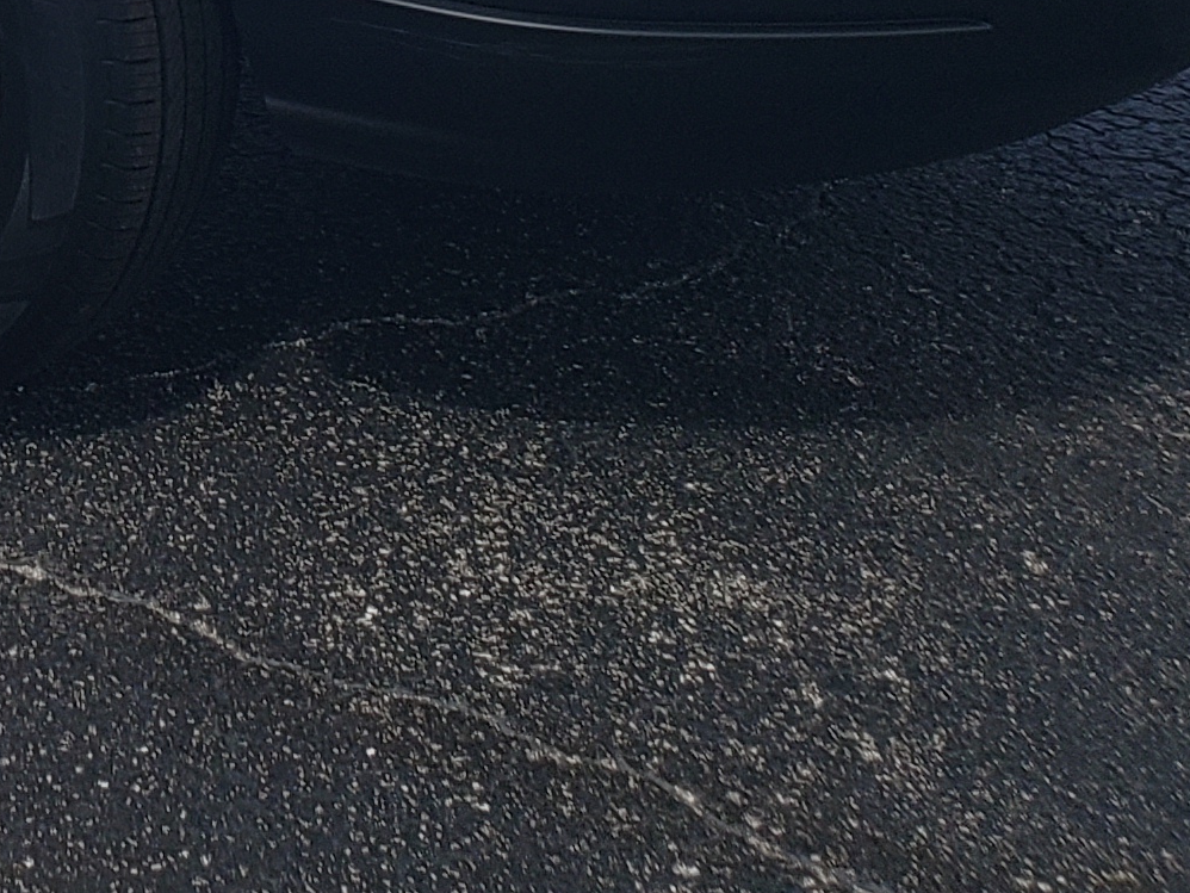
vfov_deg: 12.5
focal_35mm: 105
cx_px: -597
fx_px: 3610
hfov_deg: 16.9
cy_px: -862
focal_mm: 4.3
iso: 50
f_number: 2.4
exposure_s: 1/1301
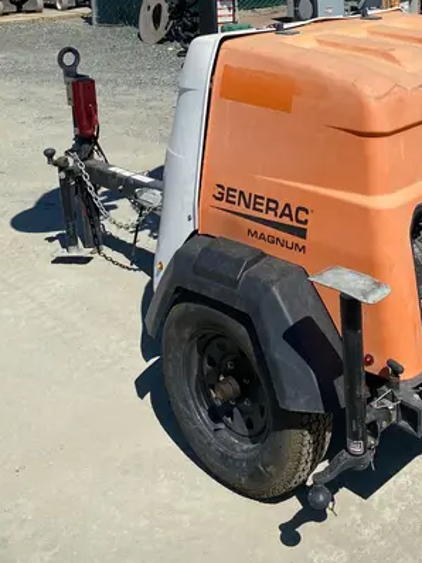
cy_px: 60
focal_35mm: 48
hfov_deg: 29.9
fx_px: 780
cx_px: 309
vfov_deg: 37.2
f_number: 1.8
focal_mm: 4.25
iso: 32
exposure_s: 1/4444
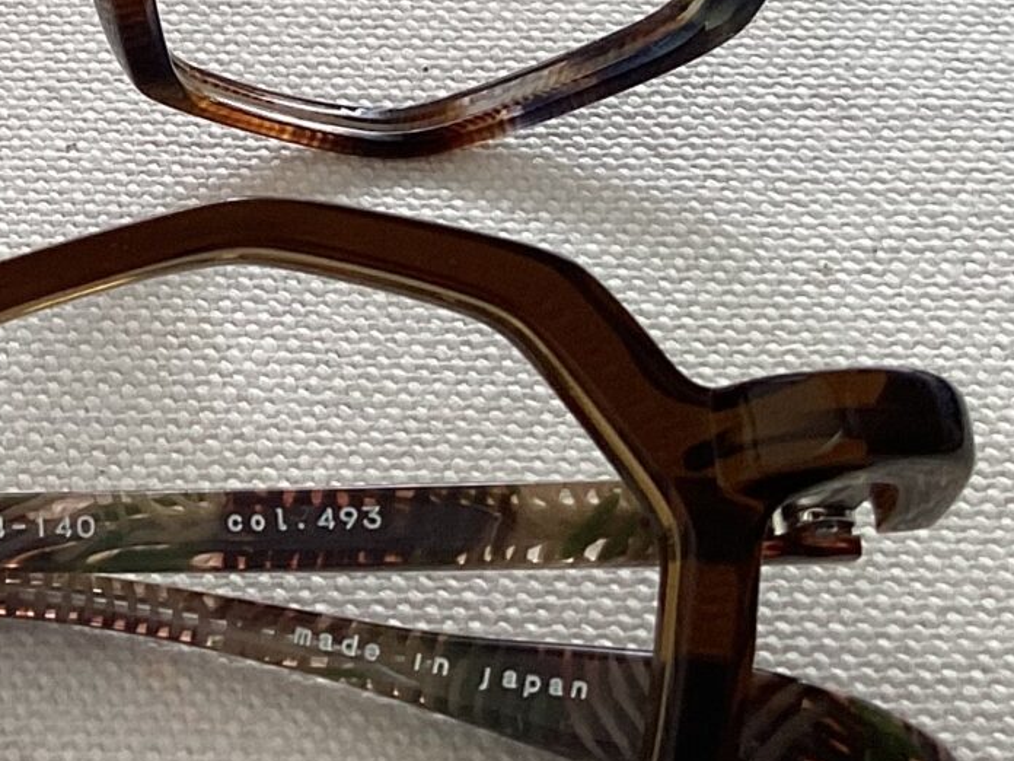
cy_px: 47
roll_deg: -0.1
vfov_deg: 12.9
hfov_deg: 15.9
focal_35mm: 114
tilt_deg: -38.2
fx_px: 3339
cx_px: -490
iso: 64
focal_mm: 3.3
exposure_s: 1/60
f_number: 2.4
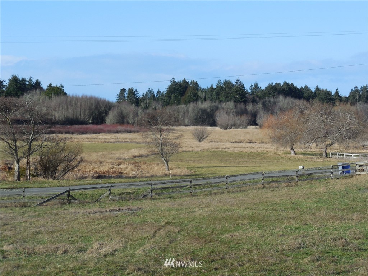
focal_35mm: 94
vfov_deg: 15.7
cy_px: 138
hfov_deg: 20.9
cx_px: 184
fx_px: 999
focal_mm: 16.8
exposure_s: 1/640
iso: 125
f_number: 4.7
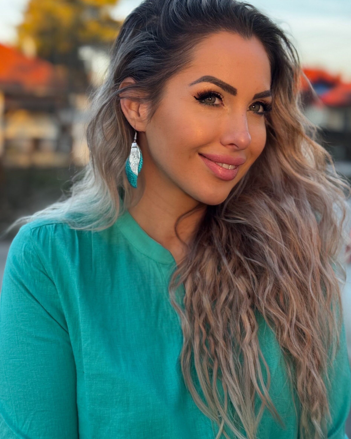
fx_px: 662
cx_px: 178
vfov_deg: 36.6
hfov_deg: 29.7
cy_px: 238
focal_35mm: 51
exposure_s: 1/293
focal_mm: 6.76
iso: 64
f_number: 1.78
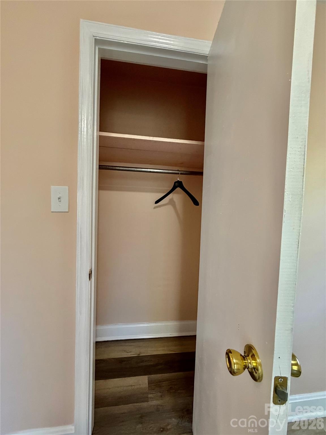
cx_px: 163
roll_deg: -2.2
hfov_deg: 85.7
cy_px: 218
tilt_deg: -2.1
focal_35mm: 14
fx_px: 176
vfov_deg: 102.1
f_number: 2.2
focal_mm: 2.22
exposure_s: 1/60
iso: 400
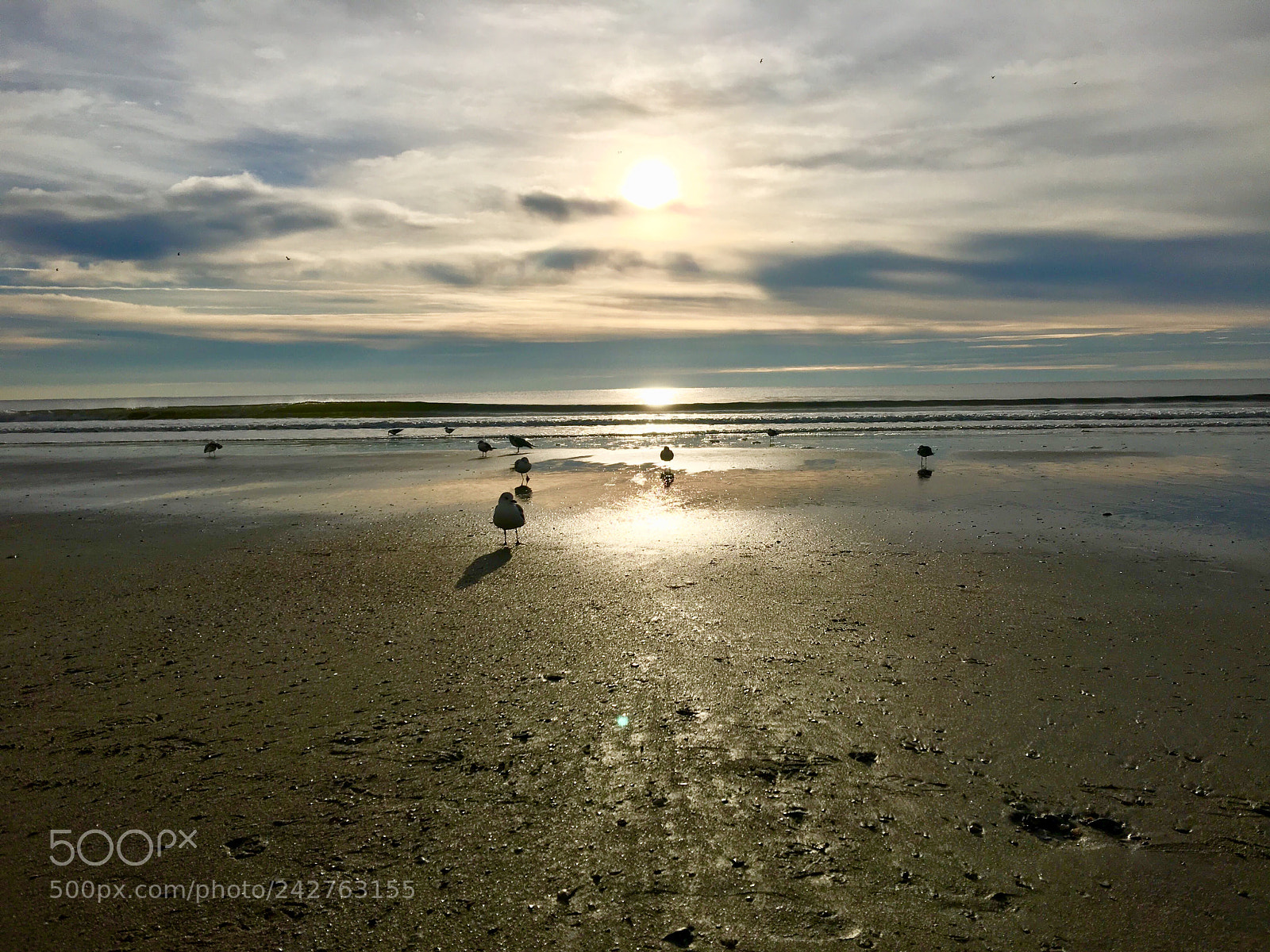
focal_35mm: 29
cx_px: 635
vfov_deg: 48.2
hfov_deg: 61.7
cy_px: 476
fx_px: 1064
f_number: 2.2
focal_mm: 4.15
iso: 25
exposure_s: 1/6410
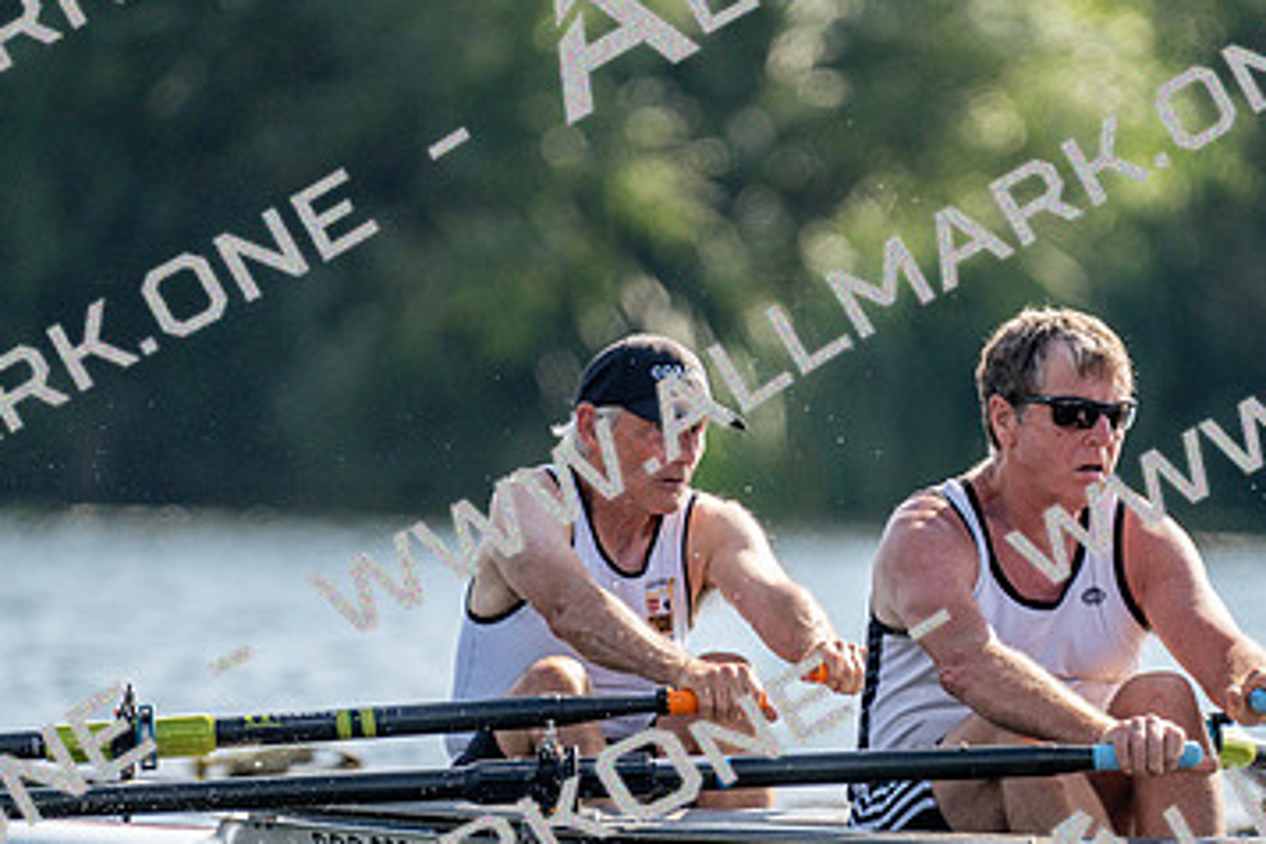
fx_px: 34250
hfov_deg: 2.1
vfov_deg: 1.4
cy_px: 644
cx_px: 748
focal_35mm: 974
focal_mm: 600
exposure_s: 1/1600
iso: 400
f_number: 6.3
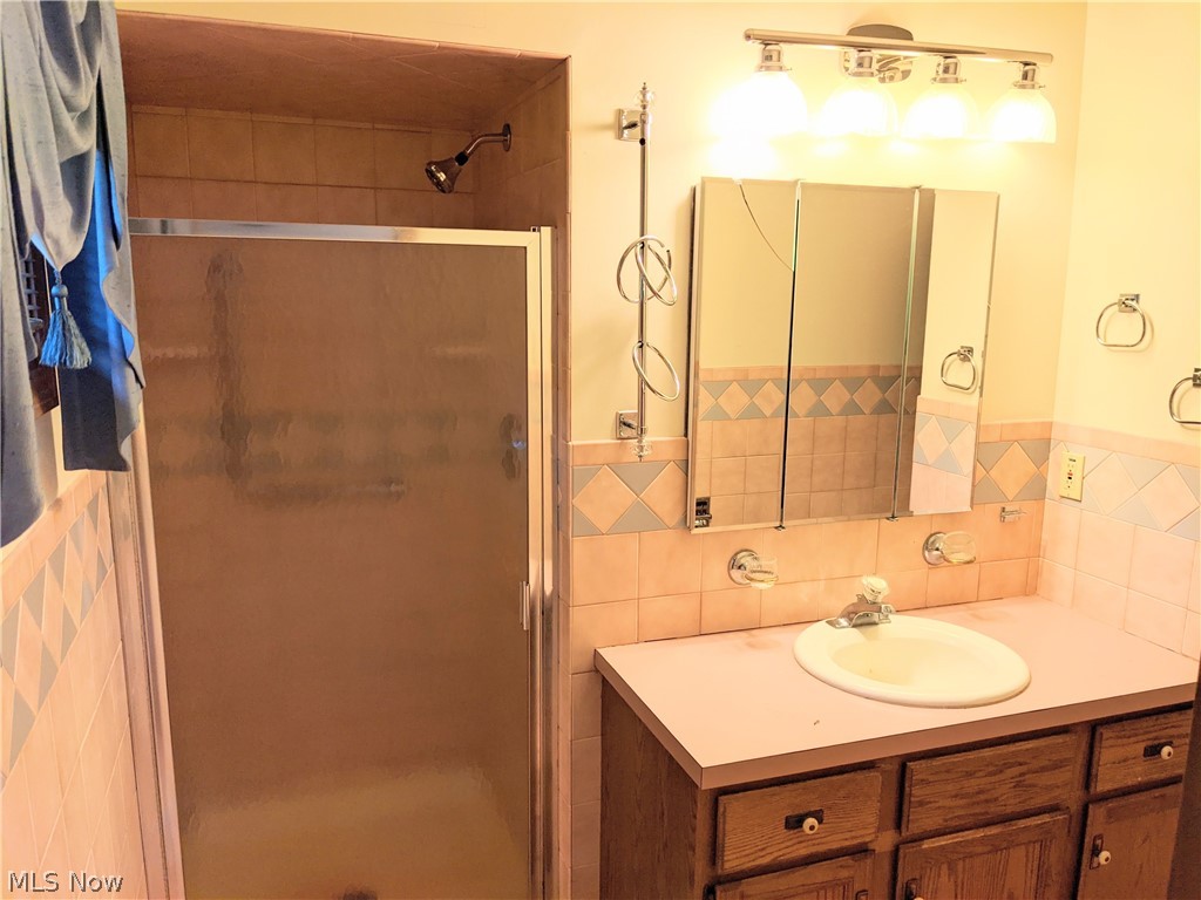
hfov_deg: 65.3
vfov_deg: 51.4
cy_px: 450
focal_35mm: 27
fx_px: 937
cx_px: 600
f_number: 1.73
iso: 50
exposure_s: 1/40
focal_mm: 4.38
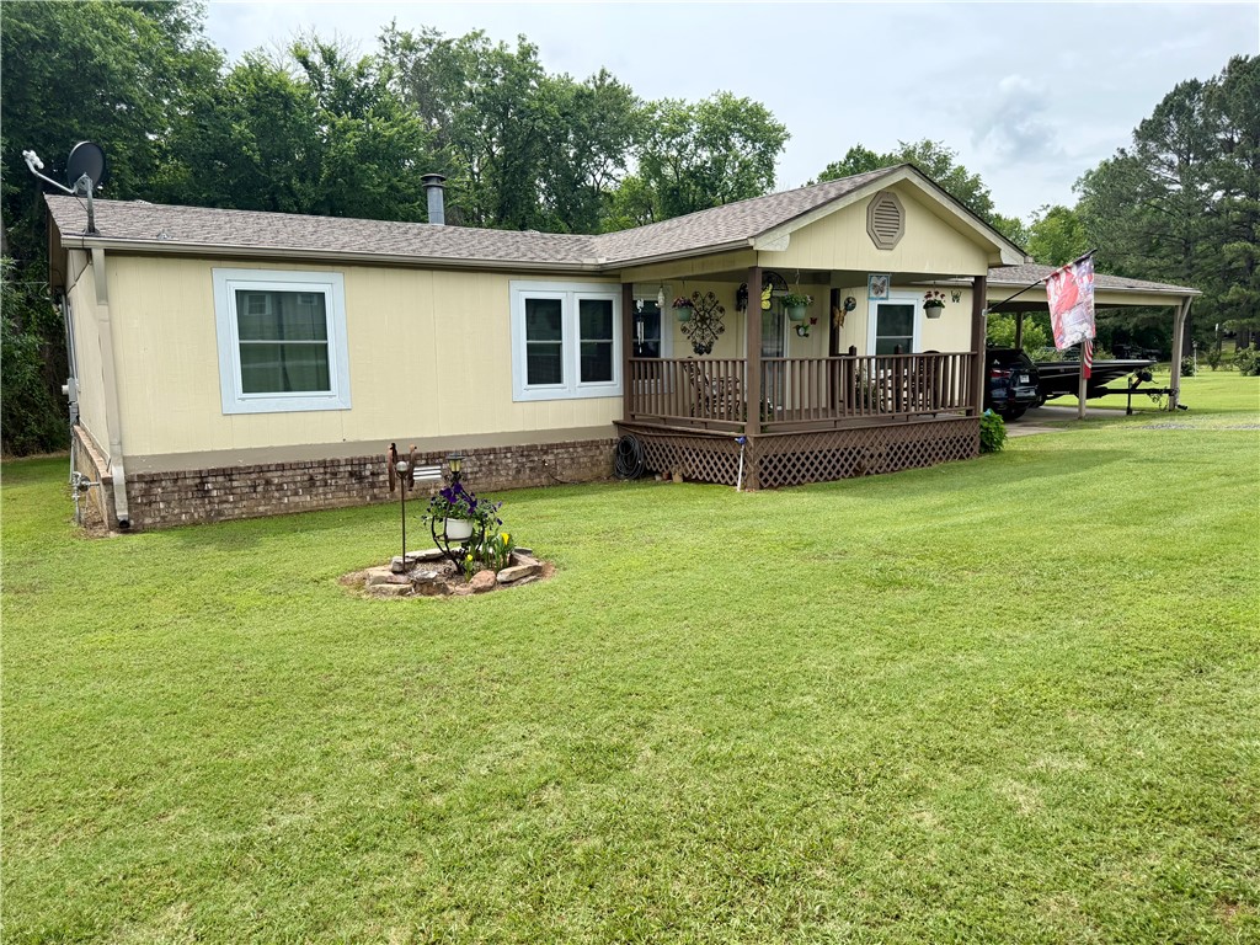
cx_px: 630
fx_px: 874
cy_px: 472
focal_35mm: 24
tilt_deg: -7.0
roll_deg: +1.8
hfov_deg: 71.6
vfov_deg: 56.8
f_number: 1.78
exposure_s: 1/3759
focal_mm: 6.76
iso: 100
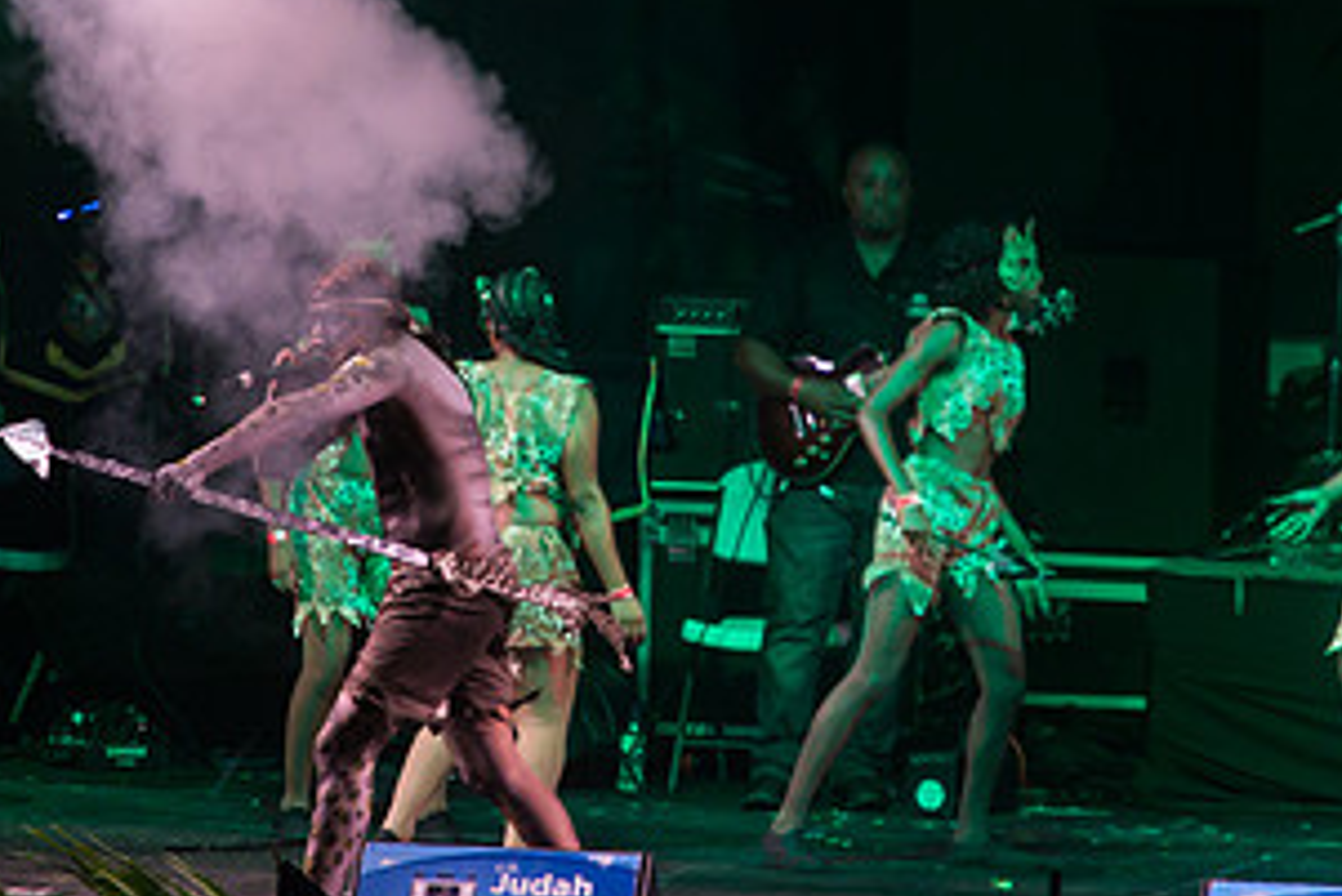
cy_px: 263
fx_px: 22973
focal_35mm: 616
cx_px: 428
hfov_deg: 3.3
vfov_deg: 2.2
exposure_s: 1/200
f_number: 5.6
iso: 3200
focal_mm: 320
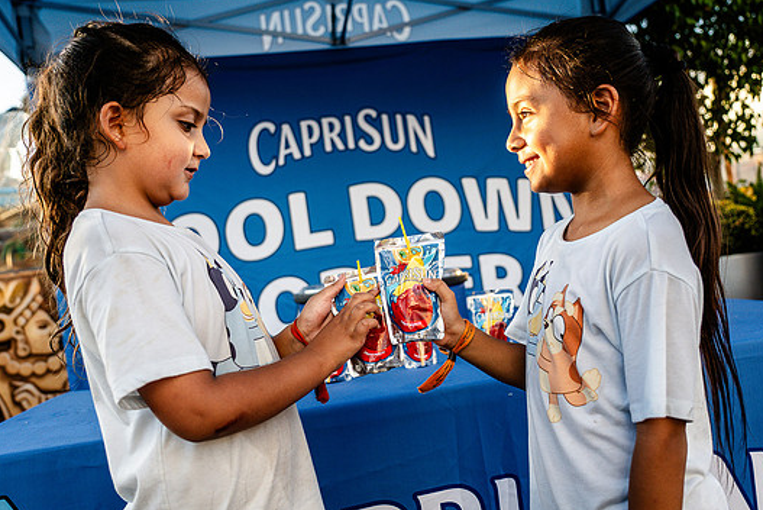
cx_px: 404
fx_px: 700
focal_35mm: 33
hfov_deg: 57.2
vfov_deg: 40.0
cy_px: 250
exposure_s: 1/640
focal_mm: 30
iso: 640
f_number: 4
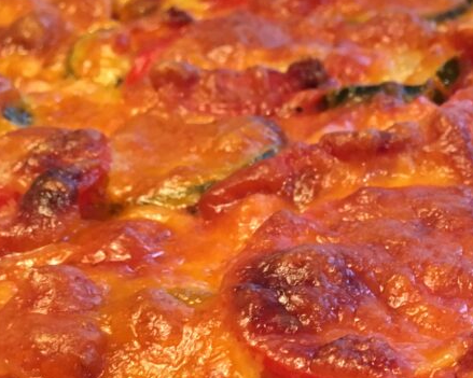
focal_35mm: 66
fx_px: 924
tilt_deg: -37.4
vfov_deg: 22.4
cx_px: 540
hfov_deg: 26.2
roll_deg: +3.0
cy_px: 366
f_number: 2.2
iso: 200
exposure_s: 1/20
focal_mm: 4.15
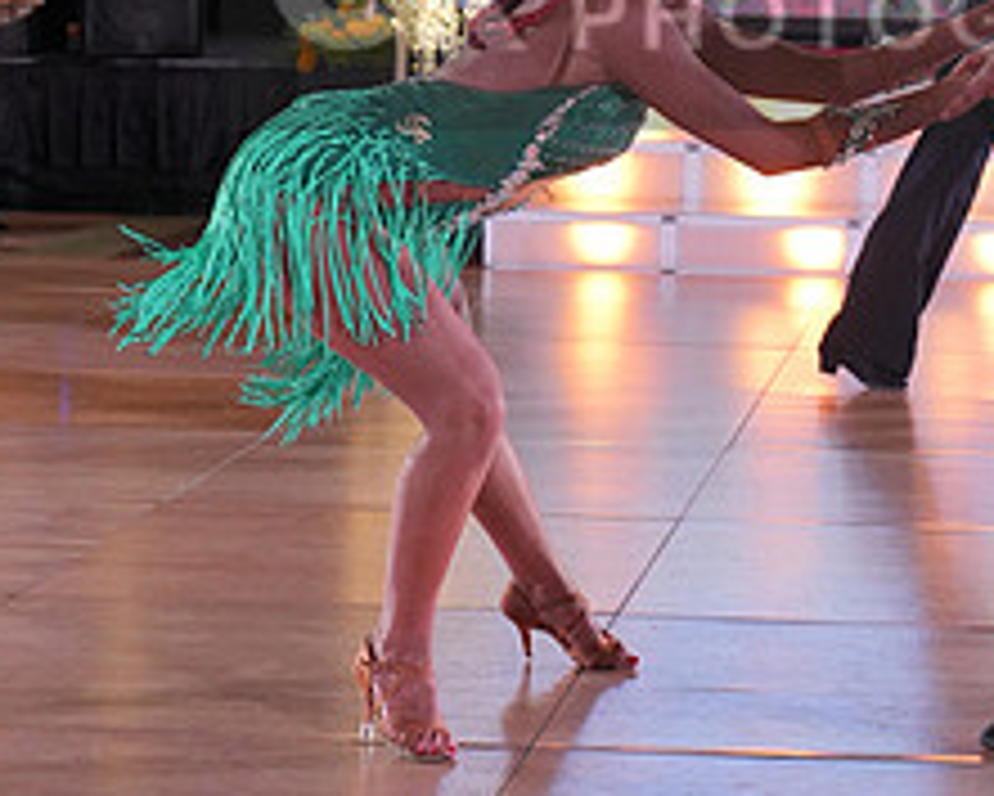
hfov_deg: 15.5
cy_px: -18
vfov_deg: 12.4
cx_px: 843
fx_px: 3620
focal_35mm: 123
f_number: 4
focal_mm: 50
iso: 2500
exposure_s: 1/500
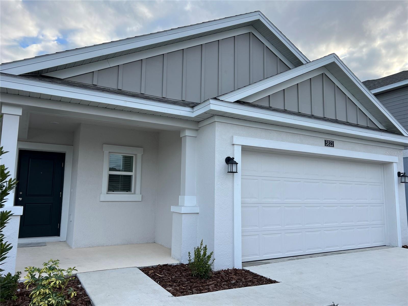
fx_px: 306
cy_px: 153
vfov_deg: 53.1
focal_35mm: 26
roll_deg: -0.8
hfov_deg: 67.3
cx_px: 204
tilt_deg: +7.2
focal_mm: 5.7
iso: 50
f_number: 1.5
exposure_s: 1/909
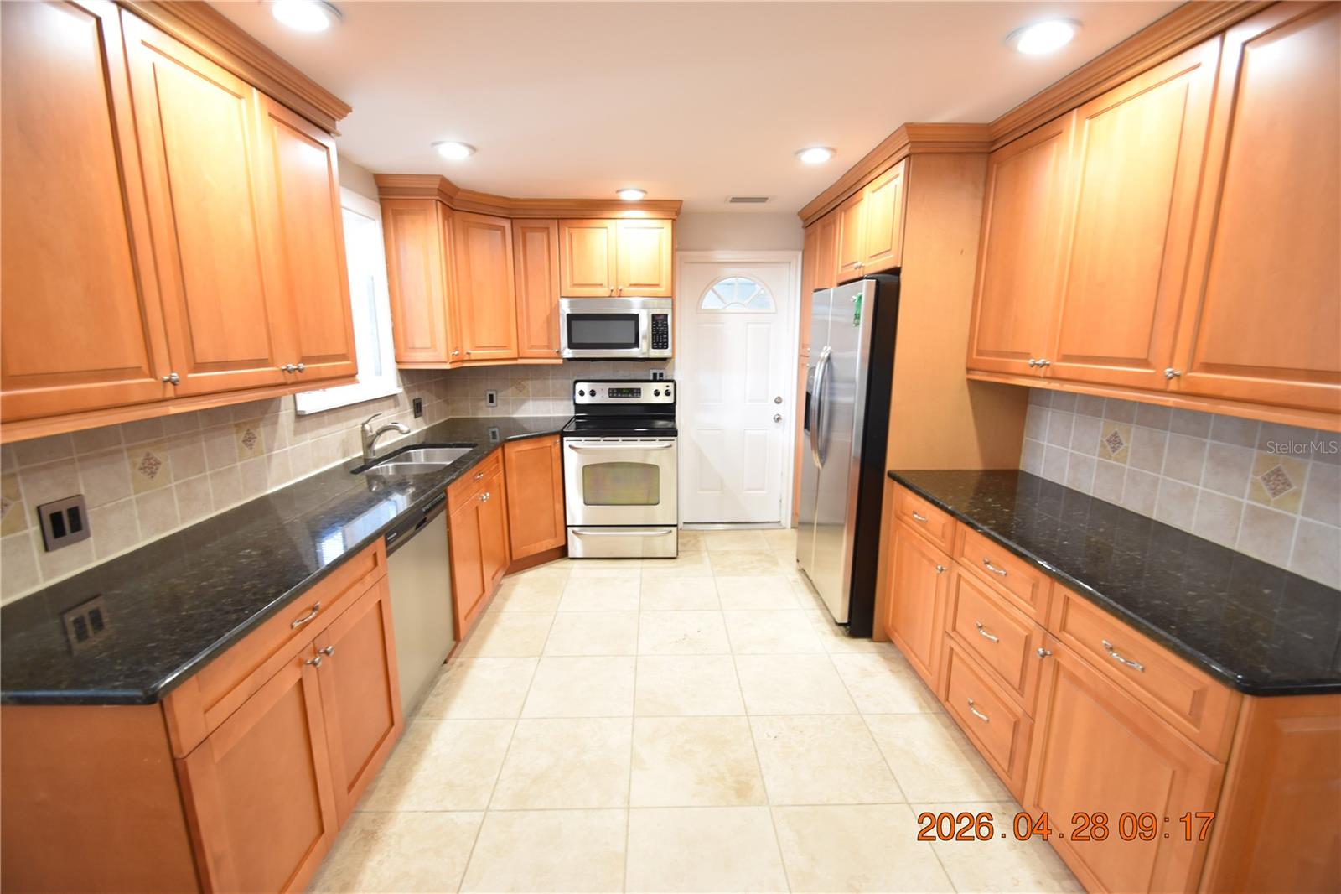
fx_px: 559
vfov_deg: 77.3
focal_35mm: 15
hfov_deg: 100.4
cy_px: 447
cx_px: 670
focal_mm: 10
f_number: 3.5
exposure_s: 1/20
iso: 800
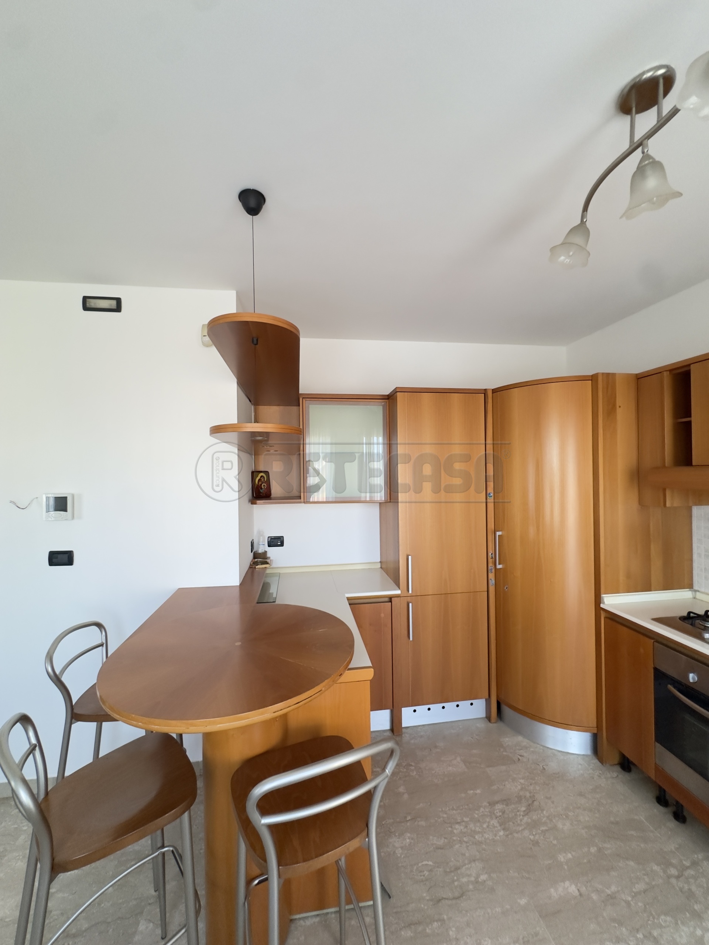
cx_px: 354
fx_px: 382
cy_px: 472
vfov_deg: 102.1
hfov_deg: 85.7
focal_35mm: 14
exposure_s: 1/62
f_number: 2.2
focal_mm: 2.22
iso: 320
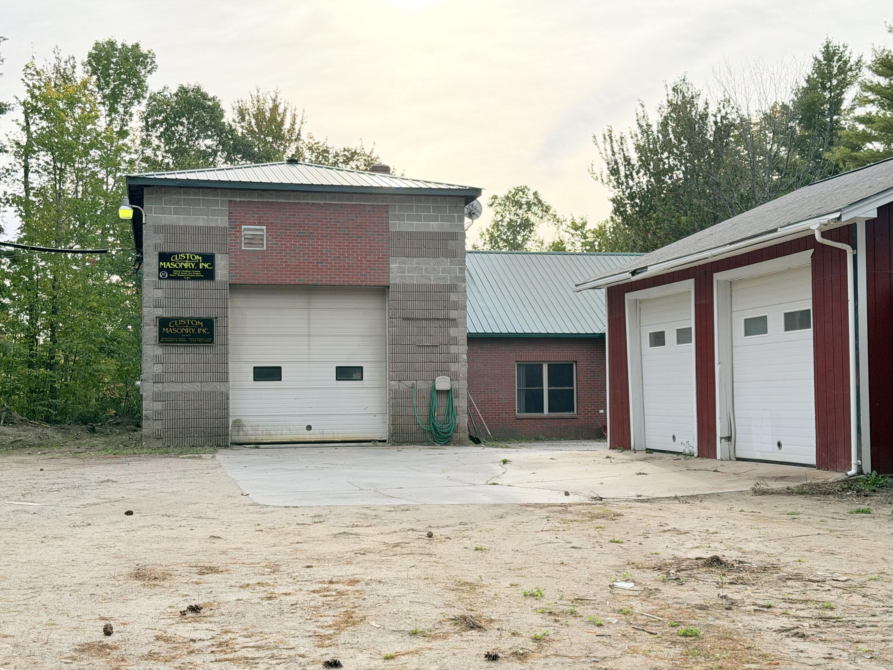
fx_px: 1238
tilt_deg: +2.1
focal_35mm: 48
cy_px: 335
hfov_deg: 39.7
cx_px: 446
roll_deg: +1.1
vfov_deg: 30.3
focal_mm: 6.76
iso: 100
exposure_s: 1/2976
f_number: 1.78
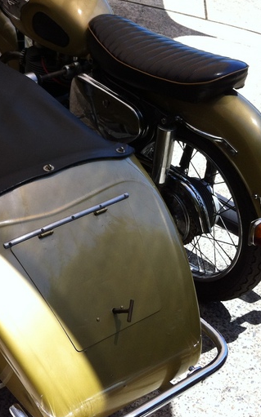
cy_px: 197
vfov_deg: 35.1
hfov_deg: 21.2
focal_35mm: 58
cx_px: -30
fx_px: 661
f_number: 2.8
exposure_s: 1/700
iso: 80
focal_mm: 3.85
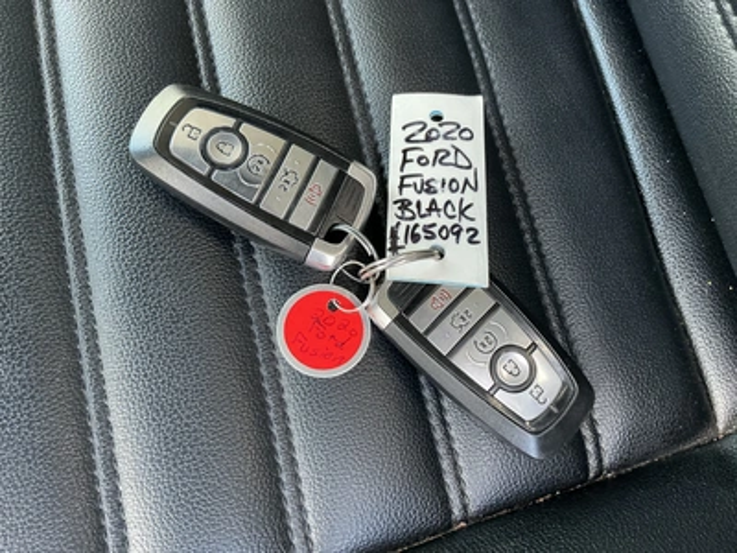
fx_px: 596
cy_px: 276
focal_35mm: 28
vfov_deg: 49.7
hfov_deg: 63.4
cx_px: 368
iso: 125
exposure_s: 1/60
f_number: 1.8
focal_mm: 3
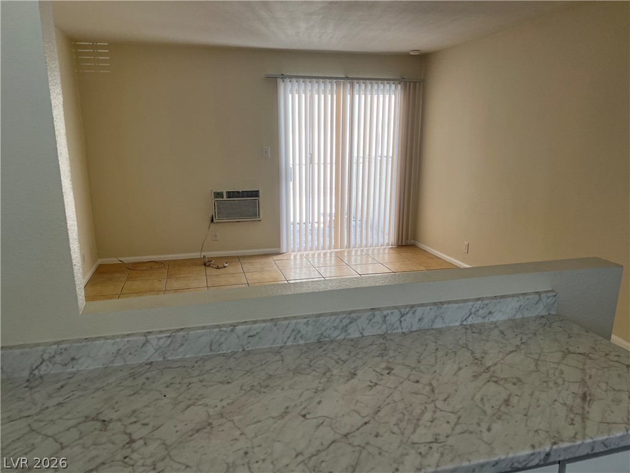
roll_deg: +0.8
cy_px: 236
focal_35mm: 26
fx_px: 473
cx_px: 315
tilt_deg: -11.4
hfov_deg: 67.3
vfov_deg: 53.1
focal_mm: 5.7
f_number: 1.5
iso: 80
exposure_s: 1/121
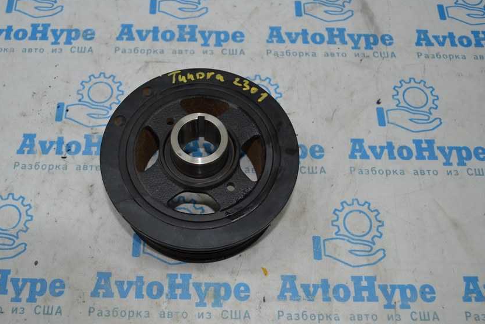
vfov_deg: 36.0
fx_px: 499
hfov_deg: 51.5
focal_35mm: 37
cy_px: 159
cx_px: 195
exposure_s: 1/125
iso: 180
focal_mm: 20
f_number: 4
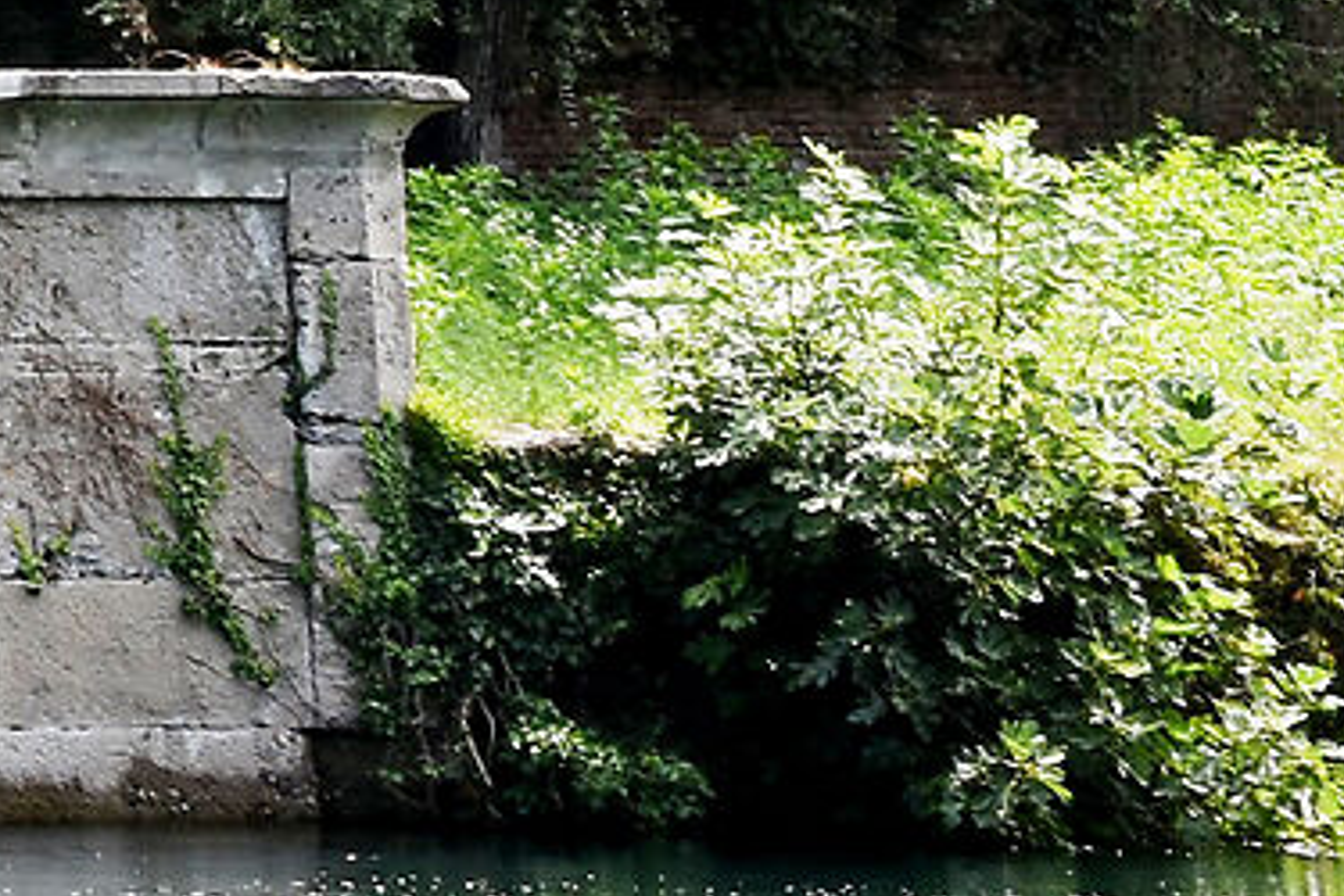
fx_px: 7167
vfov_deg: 6.8
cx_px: -2165
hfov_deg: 9.3
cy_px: -1279
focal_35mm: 192
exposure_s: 1/125
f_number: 8
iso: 125
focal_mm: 20
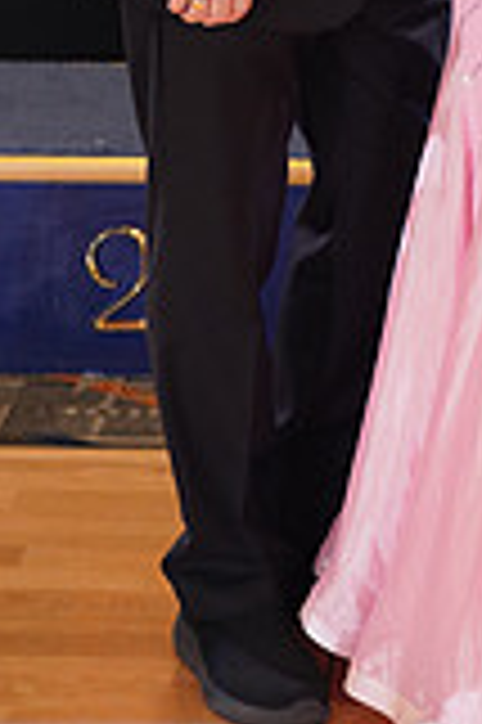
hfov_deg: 9.1
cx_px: 574
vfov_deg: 13.0
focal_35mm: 148
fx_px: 2979
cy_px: -414
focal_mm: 41
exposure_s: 1/160
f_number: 4
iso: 1600
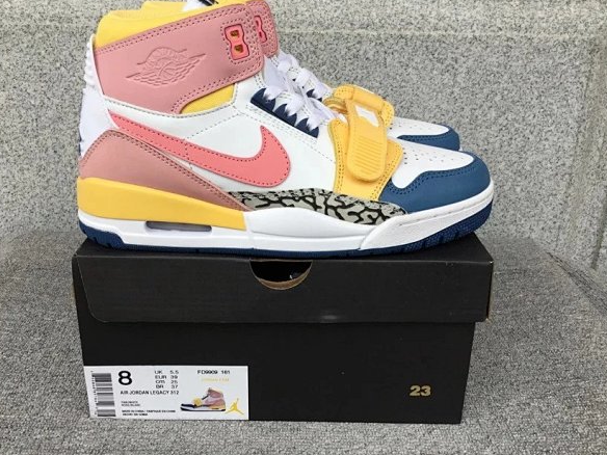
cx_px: 287
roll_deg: -0.7
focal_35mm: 34
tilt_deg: -20.4
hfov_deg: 53.9
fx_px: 596
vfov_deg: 41.8
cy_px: 210
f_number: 2.4
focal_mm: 3.3
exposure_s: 1/260
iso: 25
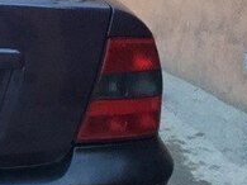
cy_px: 80
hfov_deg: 17.7
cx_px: -139
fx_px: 699
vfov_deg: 15.1
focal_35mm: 98
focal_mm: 4.15
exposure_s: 1/17
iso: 250
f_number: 2.2
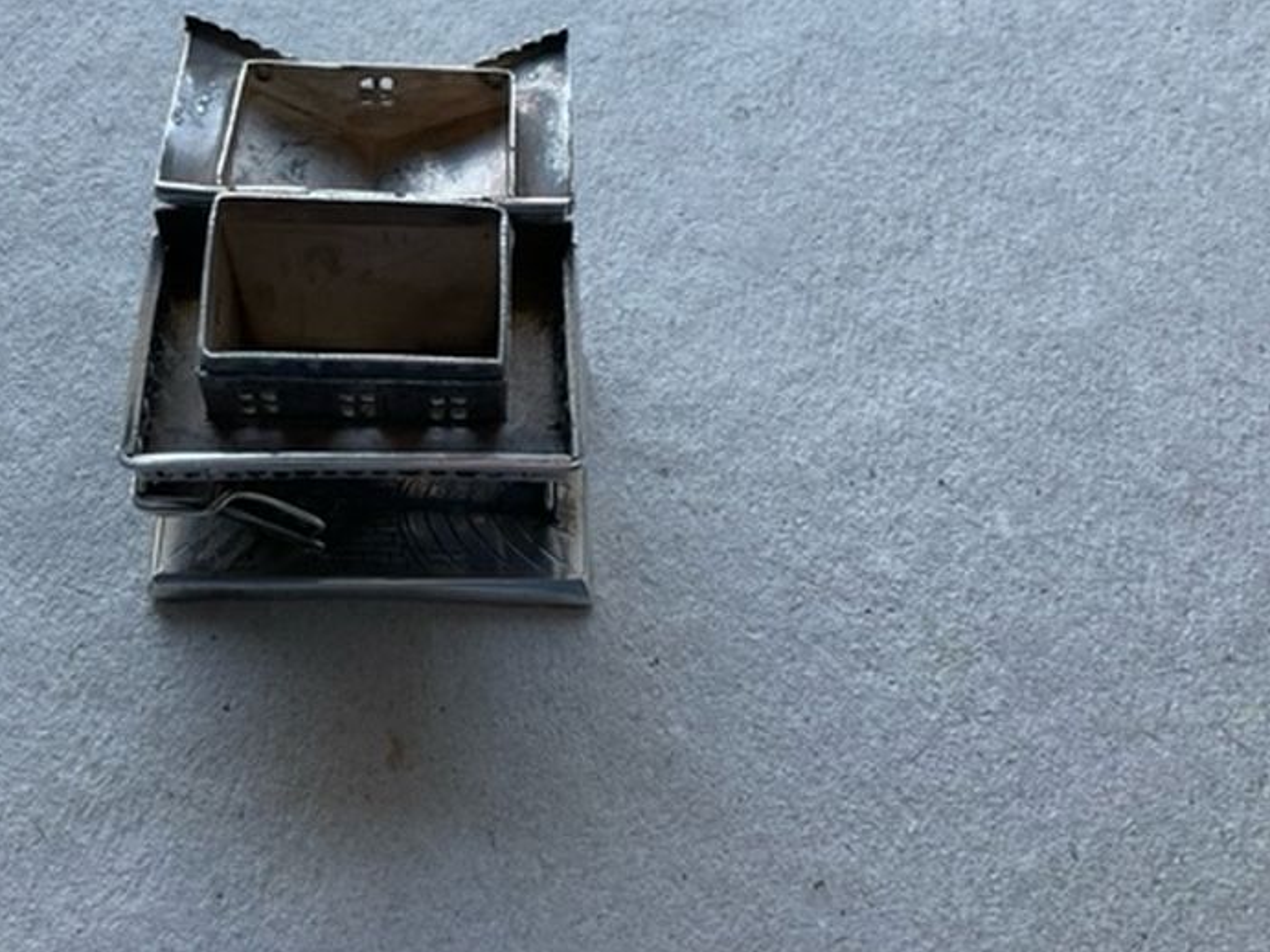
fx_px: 1577
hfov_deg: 43.5
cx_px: 480
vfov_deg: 33.1
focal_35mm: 43
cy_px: 263
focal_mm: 3
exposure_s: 1/120
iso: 50
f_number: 1.8
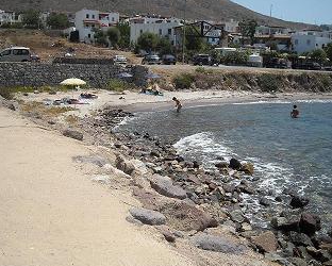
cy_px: 129
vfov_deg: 35.7
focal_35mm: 42
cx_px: 152
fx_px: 413
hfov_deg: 43.8
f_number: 5.6
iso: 64
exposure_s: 1/458
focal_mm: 5.7
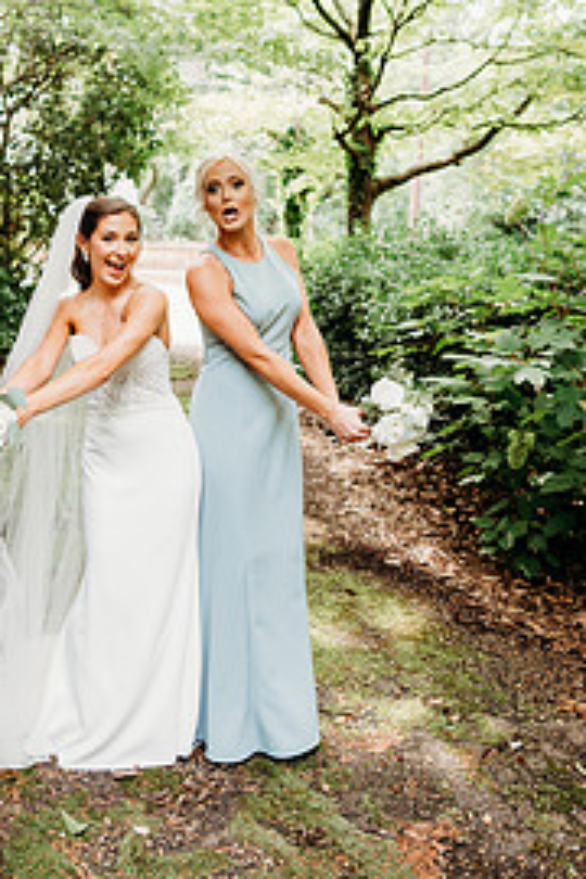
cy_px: 273
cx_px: 192
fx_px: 977
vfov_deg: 47.4
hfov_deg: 33.1
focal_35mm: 40
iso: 160
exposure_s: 1/160
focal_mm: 24
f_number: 2.5
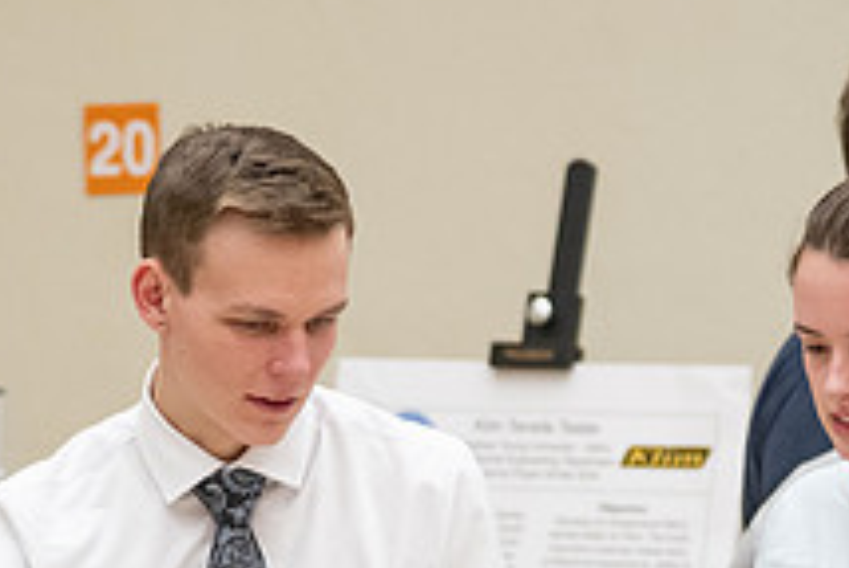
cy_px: 785
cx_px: 149
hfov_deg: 5.4
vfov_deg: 3.6
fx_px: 9062
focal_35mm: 384
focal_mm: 120
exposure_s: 1/200
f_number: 4
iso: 2000
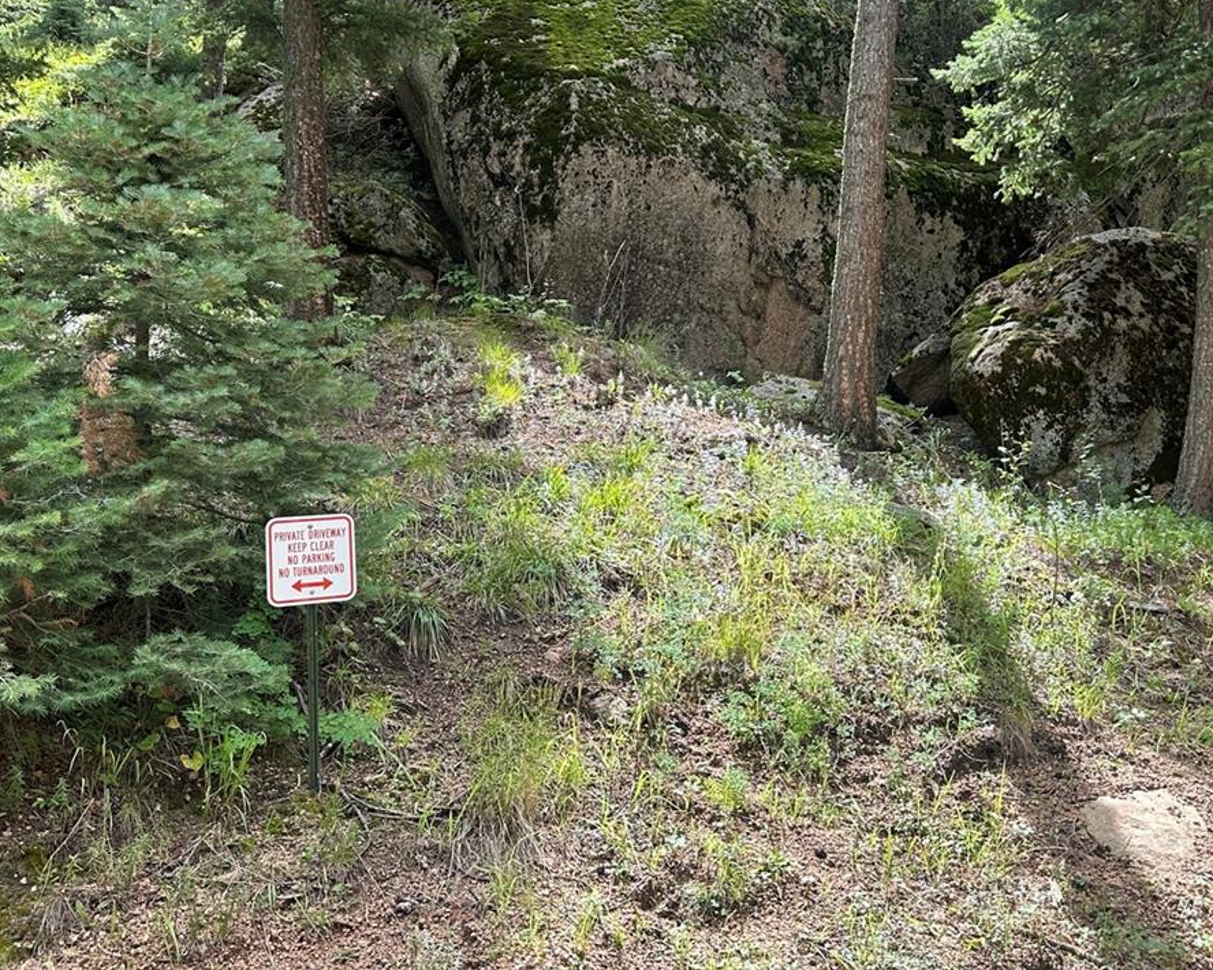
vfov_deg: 38.7
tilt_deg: +12.1
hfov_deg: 47.9
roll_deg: +0.7
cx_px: 669
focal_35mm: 38
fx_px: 1364
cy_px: 331
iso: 80
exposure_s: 1/767
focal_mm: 6.86
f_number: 1.78
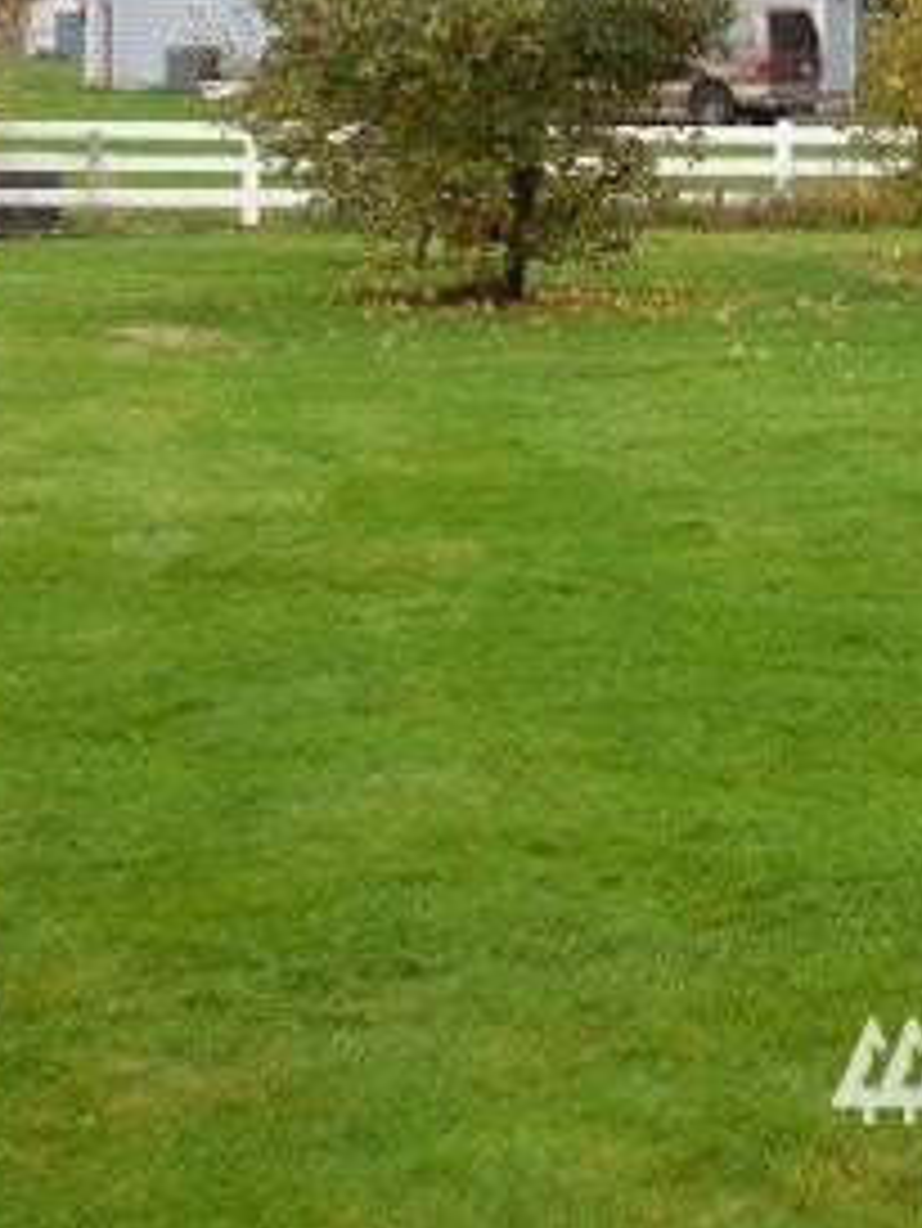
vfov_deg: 21.6
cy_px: 162
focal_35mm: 89
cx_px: 1084
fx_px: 3158
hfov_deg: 16.0
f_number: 4.2
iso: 125
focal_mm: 6.8
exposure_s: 1/60
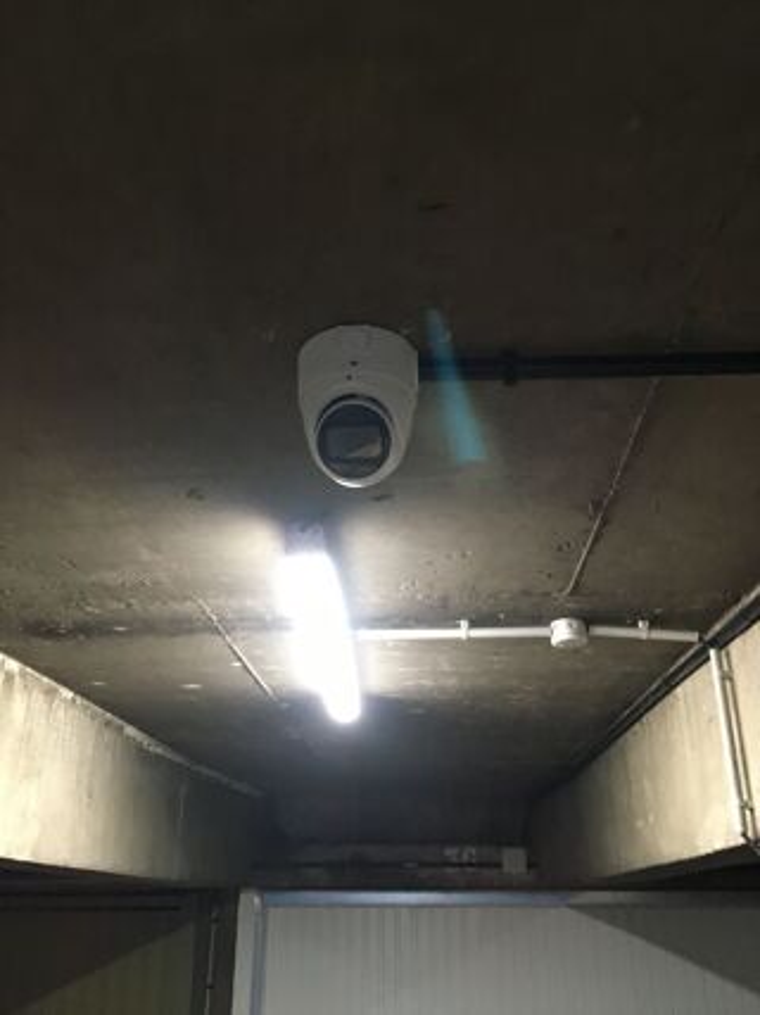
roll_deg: +0.8
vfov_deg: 61.7
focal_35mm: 29
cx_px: 380
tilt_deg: +25.4
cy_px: 508
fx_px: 849
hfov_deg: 48.2
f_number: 2.2
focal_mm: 4.15
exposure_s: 1/25
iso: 200
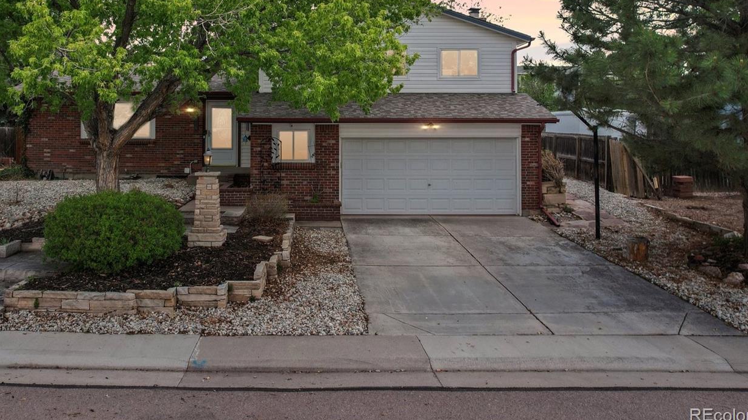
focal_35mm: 30
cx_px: 301
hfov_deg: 63.8
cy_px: 104
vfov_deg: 37.9
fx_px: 595
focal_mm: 8.4
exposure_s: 1/180
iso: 150
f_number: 2.8
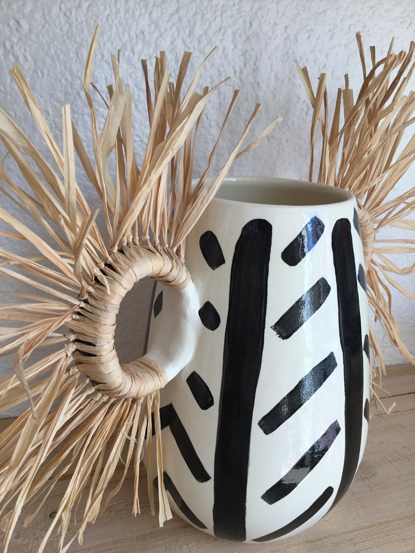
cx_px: 208
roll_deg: -2.4
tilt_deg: -22.9
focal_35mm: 31
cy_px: 276
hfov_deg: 45.4
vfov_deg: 58.4
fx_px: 496
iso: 32
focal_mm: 3.3
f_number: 2.4
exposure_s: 1/100
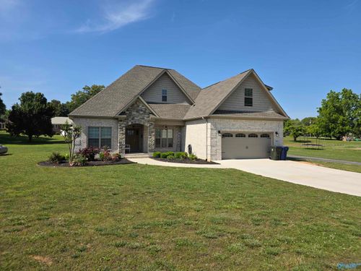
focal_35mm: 23
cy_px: 136
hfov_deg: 73.9
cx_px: 180
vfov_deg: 58.9
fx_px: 240
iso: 80
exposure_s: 1/7061
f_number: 1.7
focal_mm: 6.3
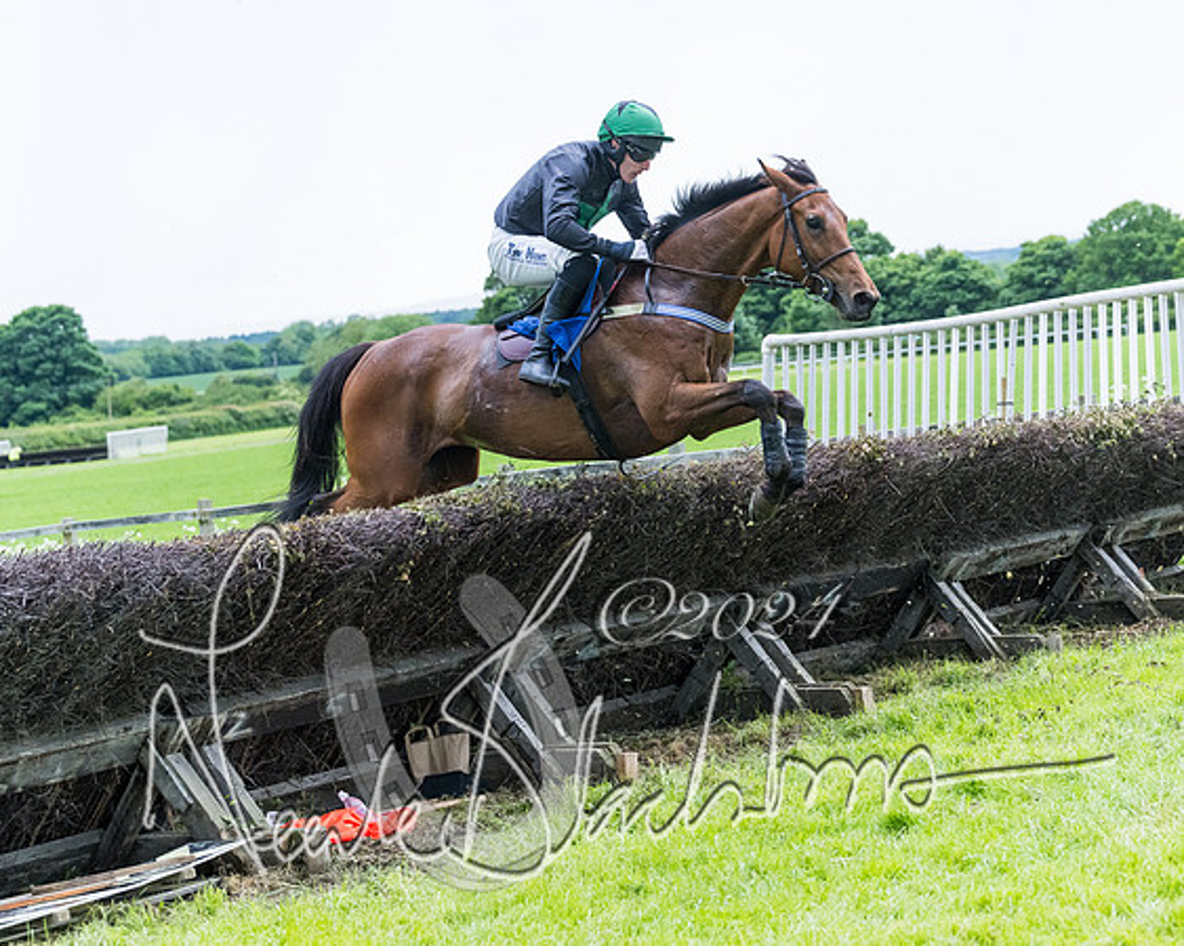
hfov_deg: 24.1
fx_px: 2770
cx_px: 583
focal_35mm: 79
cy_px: 472
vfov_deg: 19.4
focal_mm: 70
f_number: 4
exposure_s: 1/2000
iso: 2000
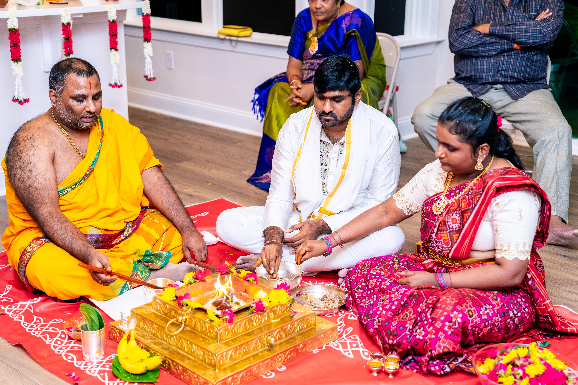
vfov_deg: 25.5
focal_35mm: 53
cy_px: 192
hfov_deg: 37.5
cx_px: 289
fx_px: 851
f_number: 2.8
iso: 320
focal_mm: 53
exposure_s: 1/160
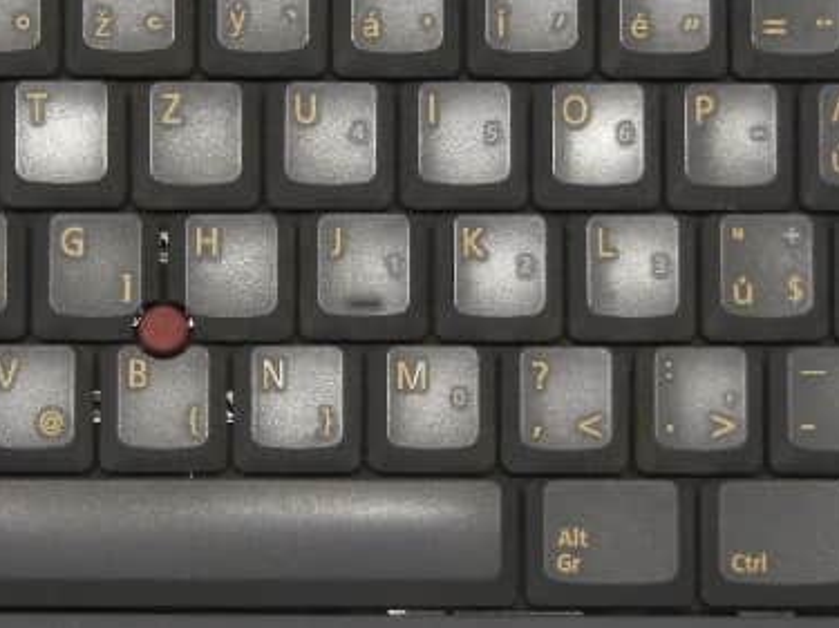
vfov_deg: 9.2
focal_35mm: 161
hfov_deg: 12.3
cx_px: 244
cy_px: 443
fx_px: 3901
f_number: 4
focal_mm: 10.6
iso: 346
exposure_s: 1/30
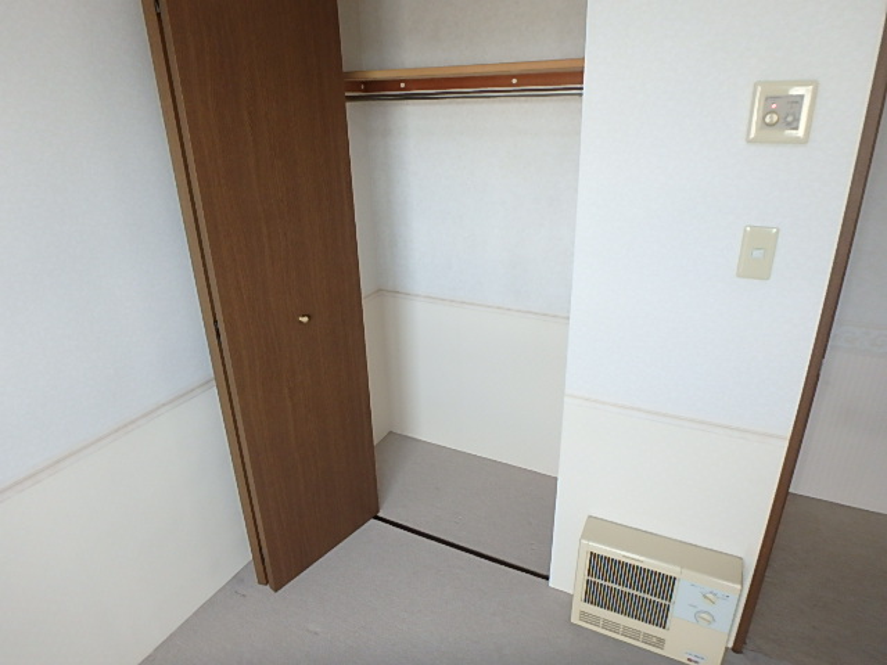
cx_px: 444
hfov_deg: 79.0
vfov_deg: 63.4
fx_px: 538
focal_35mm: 21
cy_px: 332
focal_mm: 3.7
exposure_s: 1/30
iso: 250
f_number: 3.5
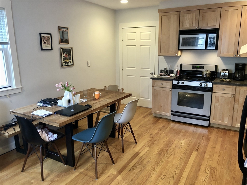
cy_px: 92
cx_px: 124
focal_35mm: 28
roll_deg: +0.1
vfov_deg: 49.7
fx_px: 200
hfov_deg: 63.4
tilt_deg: -11.4
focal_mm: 3.99
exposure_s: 1/15
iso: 50
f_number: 1.8
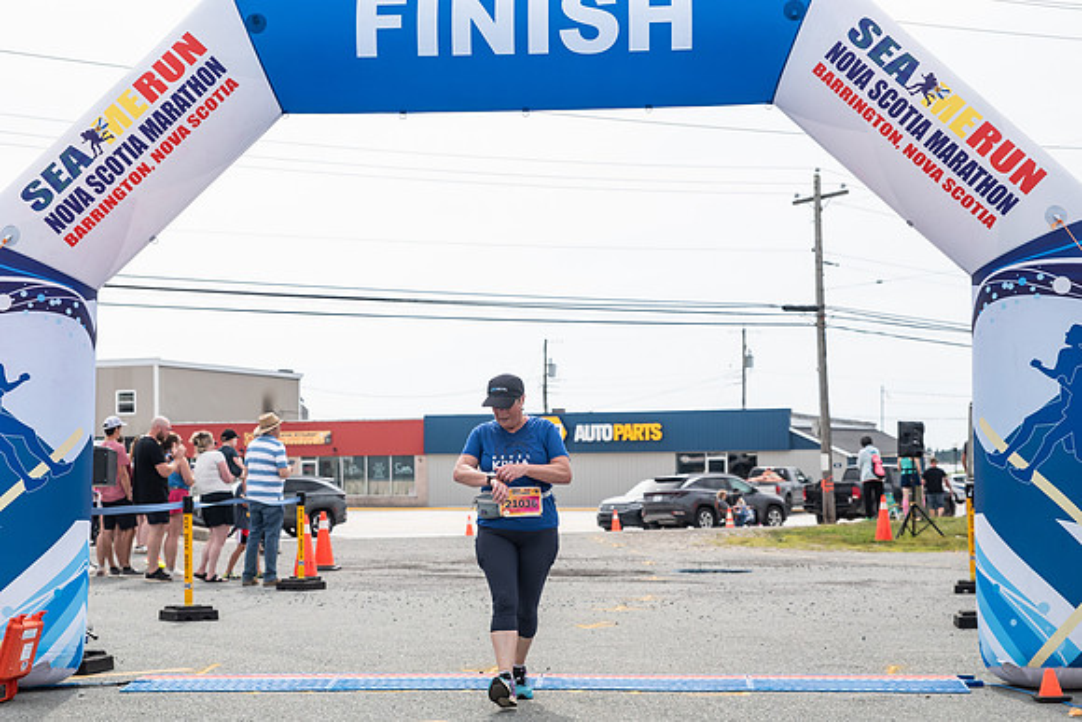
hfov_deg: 29.4
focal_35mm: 68
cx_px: 491
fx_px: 2057
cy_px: 414
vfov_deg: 19.9
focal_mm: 56
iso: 800
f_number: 4
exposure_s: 1/3200
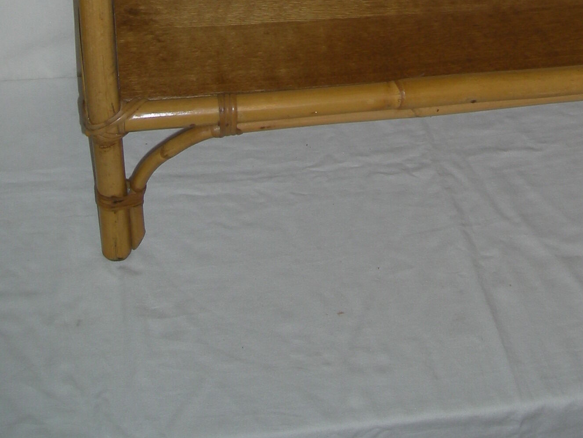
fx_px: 1365
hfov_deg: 23.9
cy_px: -206
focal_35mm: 81
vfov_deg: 16.7
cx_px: 425
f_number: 2.8
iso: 50
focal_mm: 5.7
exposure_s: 1/44.6
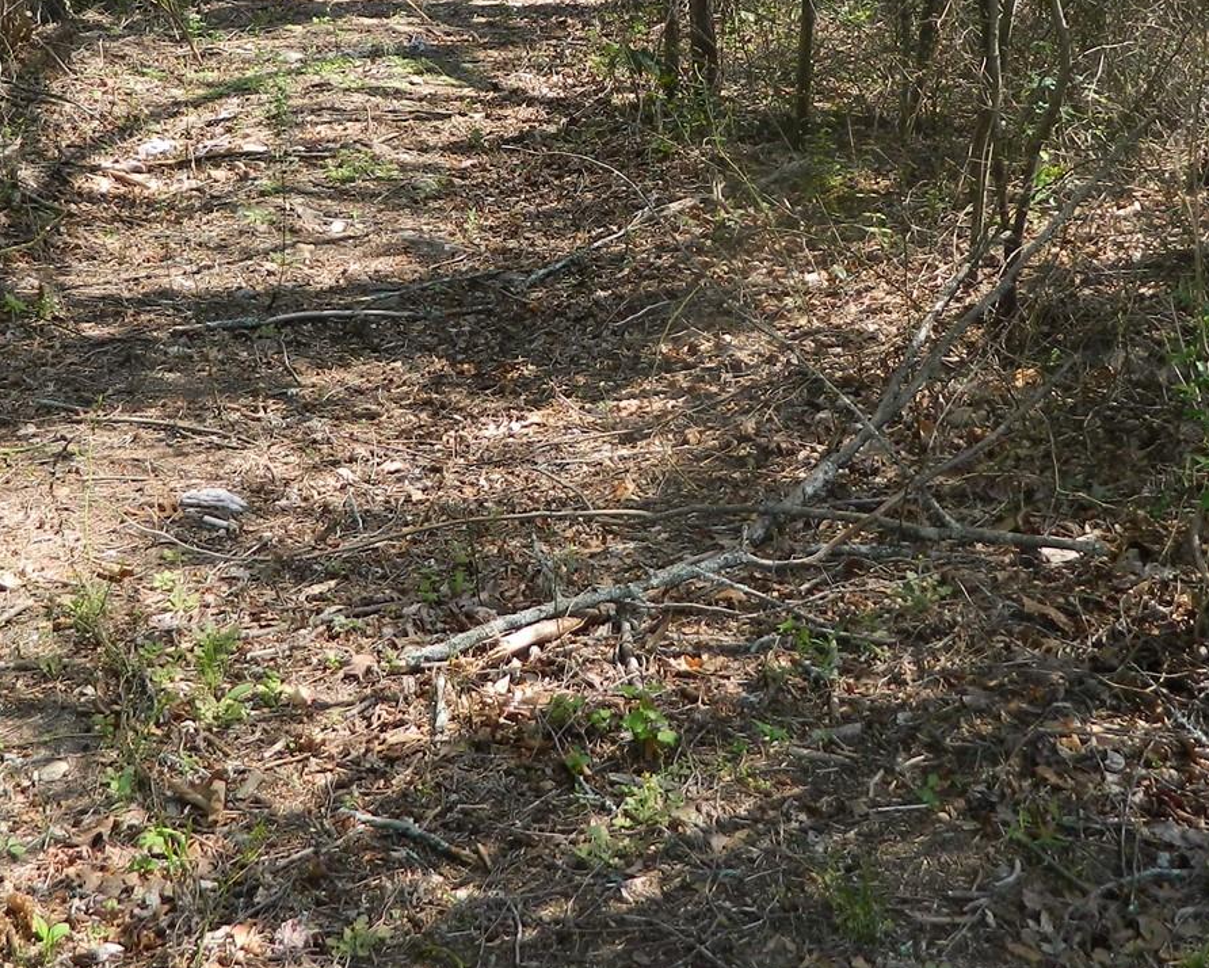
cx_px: 575
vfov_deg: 26.6
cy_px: 182
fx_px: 2004
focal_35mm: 56
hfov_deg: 33.6
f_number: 3.1
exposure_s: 1/160
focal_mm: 4.5
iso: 80
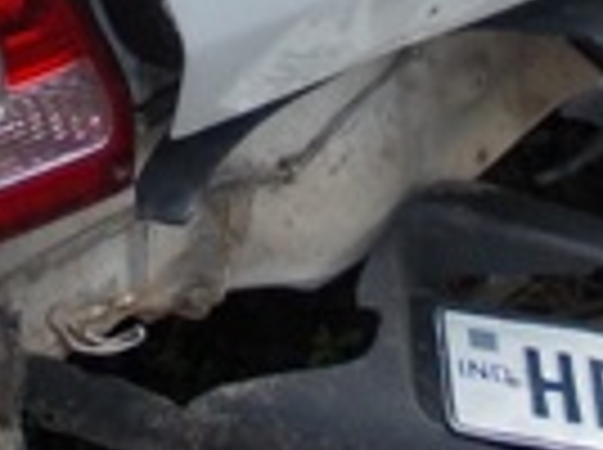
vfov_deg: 10.6
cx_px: 144
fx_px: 2330
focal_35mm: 134
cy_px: -256
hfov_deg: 14.7
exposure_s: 1/400
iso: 80
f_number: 2.7
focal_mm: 4
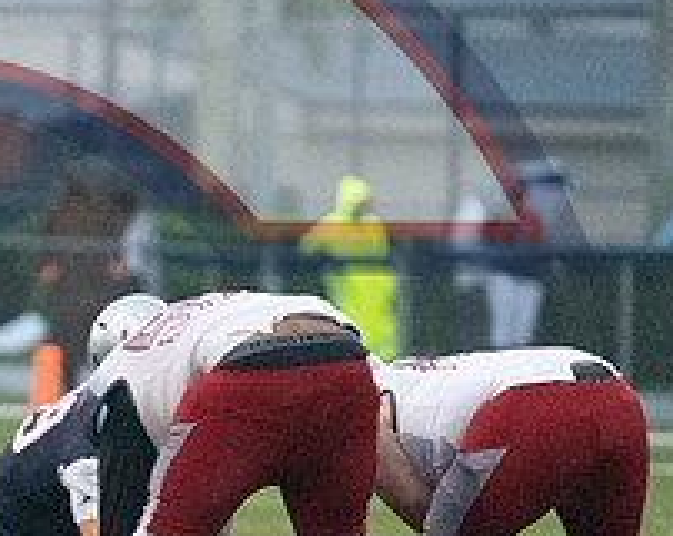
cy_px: 408
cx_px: -130
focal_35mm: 810
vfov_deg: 1.9
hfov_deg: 2.4
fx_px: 16110
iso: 11400
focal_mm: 200
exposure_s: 1/2000
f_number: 3.2
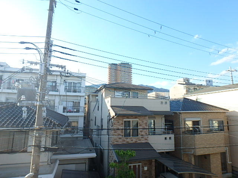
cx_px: 119
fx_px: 144
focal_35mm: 21
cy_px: 89
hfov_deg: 79.0
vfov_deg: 63.4
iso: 125
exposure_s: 1/400
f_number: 3.5
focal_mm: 3.7
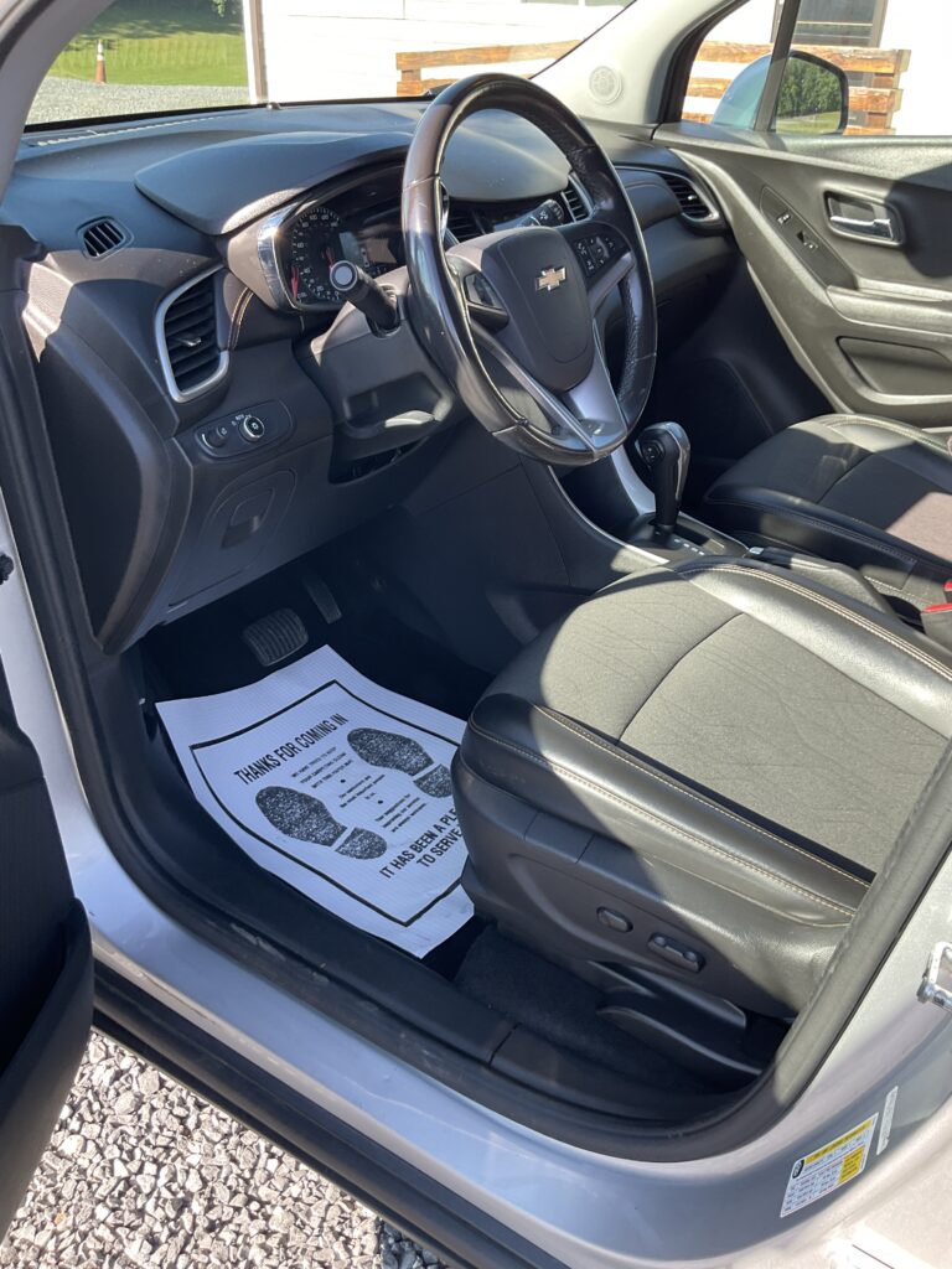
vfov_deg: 61.7
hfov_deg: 48.2
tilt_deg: -31.7
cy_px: 634
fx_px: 1063
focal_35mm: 29
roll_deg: -1.8
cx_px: 476
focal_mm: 3
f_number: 1.8
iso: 20
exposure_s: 1/120
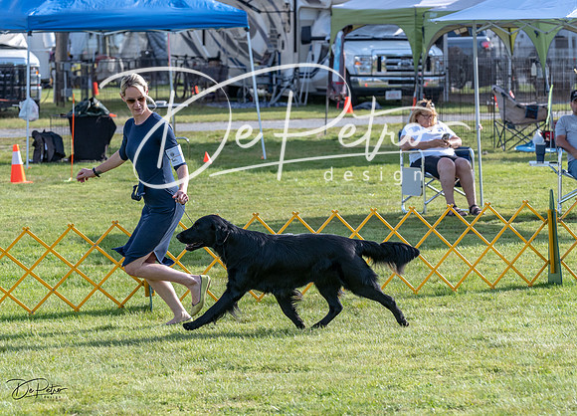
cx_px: 282
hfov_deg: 12.3
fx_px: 2669
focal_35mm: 162
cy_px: 202
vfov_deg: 8.9
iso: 640
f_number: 5.6
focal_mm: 127
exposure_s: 1/1250
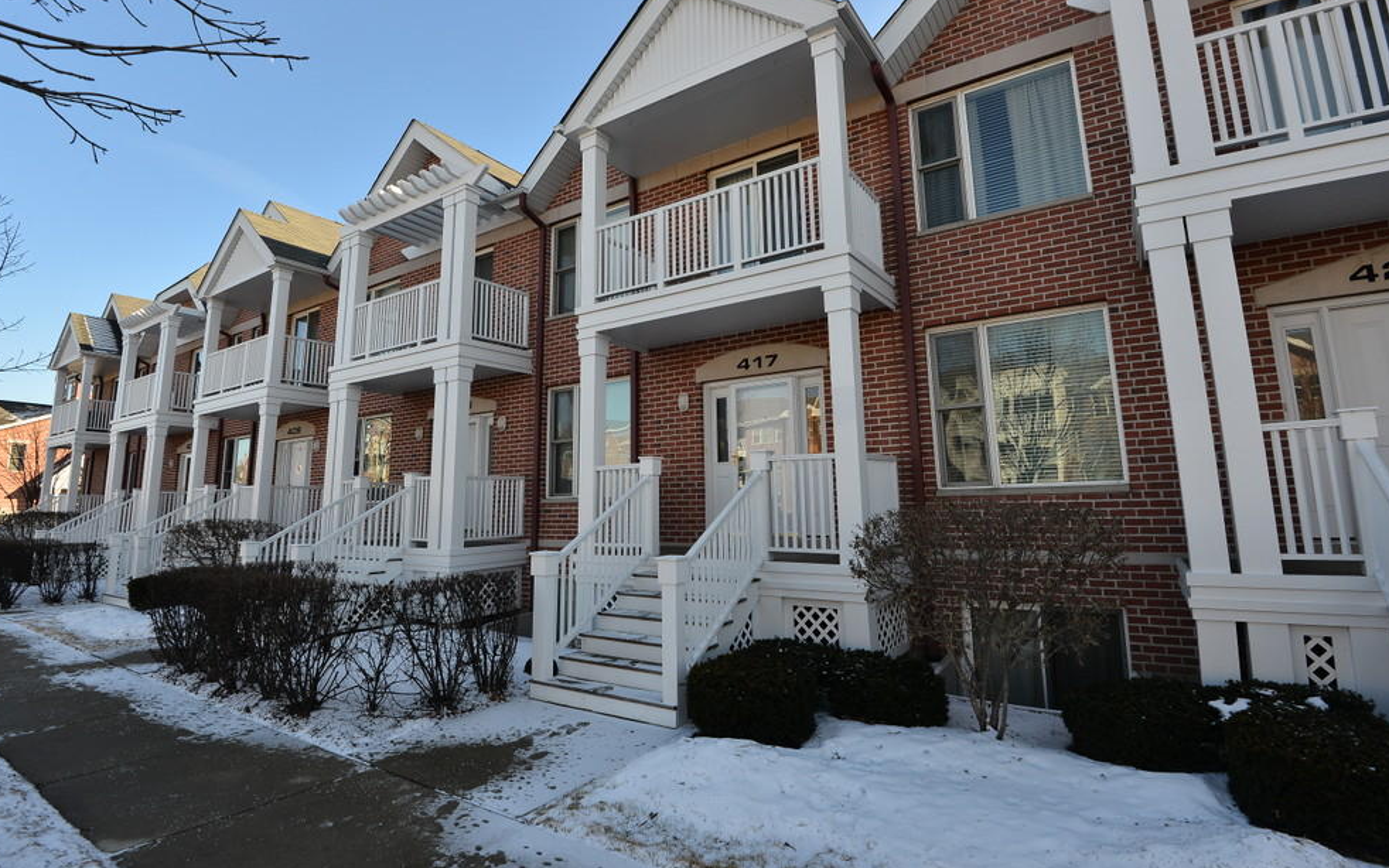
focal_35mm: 17
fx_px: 644
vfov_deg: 67.9
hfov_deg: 94.3
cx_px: 683
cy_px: 394
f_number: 9
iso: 400
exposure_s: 1/320
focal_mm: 16
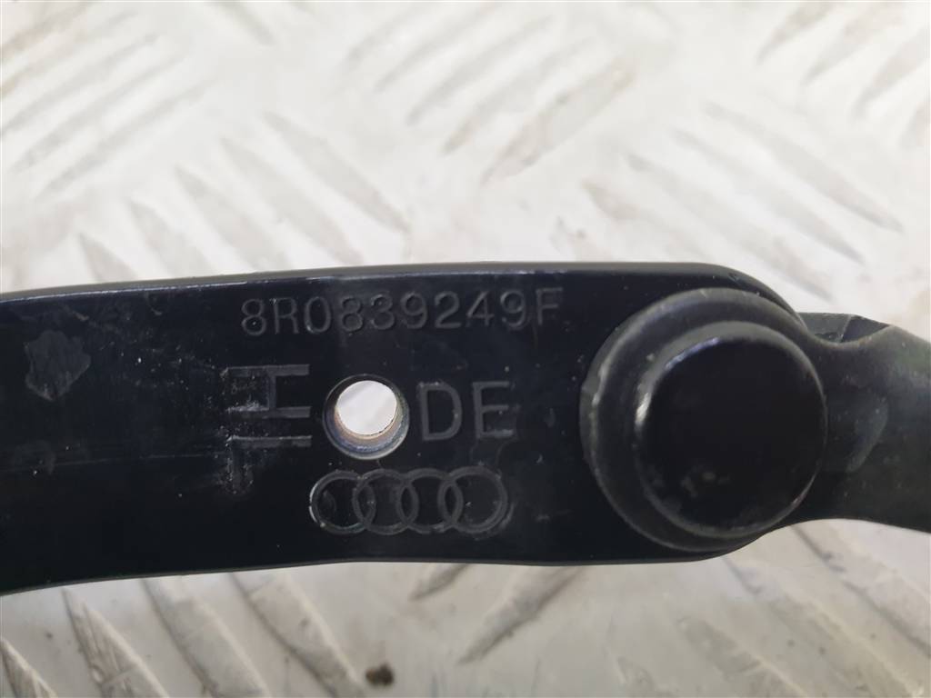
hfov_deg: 67.3
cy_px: 349
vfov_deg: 53.1
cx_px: 466
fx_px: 699
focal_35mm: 26
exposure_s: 1/100
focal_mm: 4.3
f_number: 2.4
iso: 200
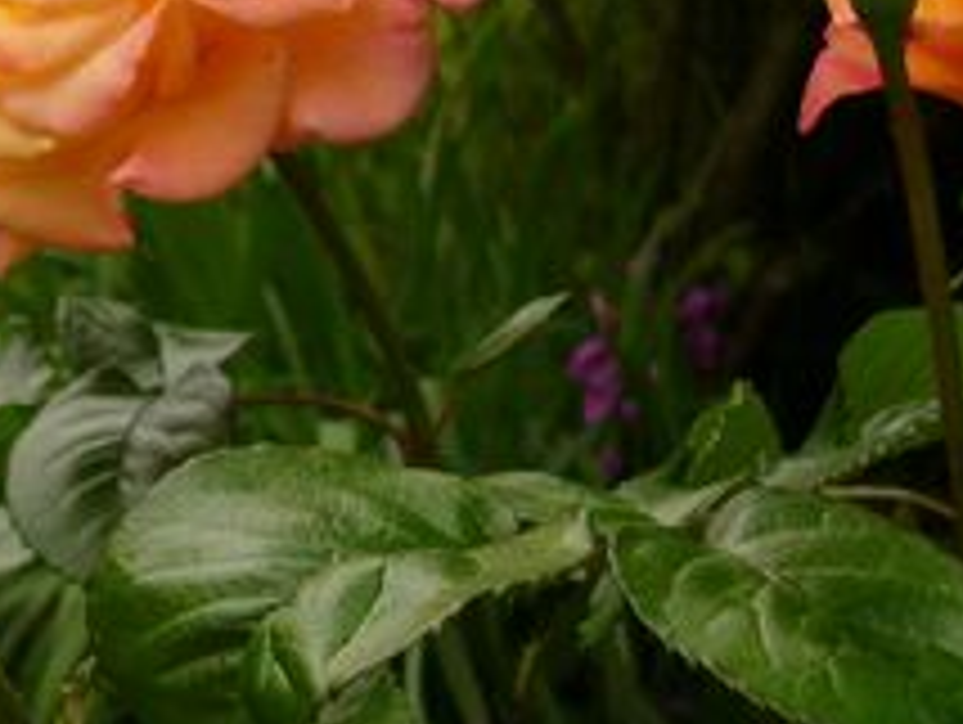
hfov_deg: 18.3
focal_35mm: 105
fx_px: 2924
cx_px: 54
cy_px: 456
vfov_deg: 14.1
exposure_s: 1/100
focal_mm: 7.5
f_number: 2.8
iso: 50
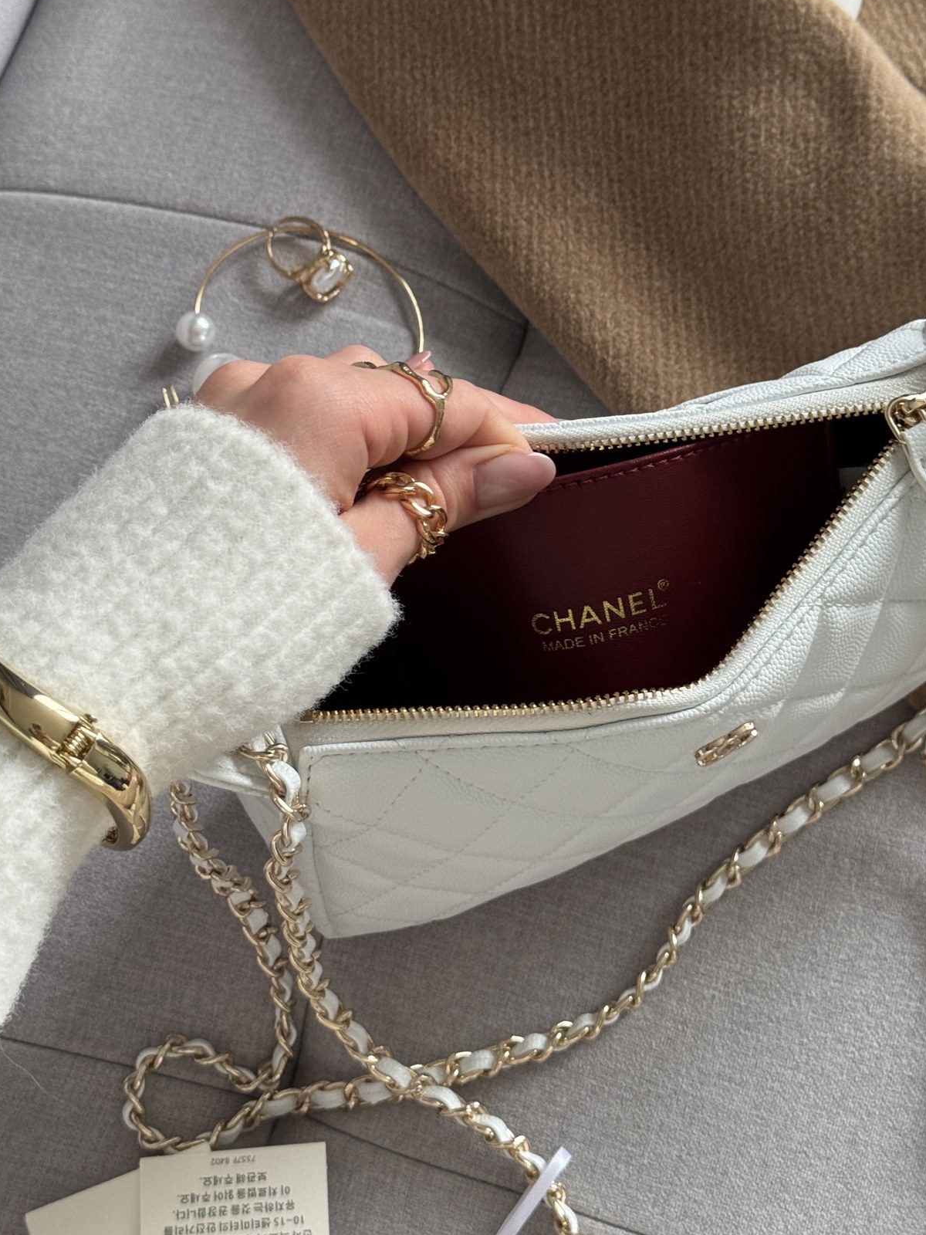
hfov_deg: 24.4
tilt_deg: -66.1
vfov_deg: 32.1
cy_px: 526
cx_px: 569
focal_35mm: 60
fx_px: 2140
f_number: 1.78
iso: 250
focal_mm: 6.76
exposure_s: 1/60
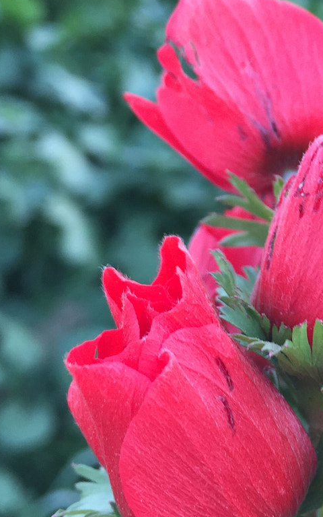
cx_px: 345
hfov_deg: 19.5
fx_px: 901
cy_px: 145
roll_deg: -0.7
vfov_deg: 31.6
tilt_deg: -13.8
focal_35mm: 64
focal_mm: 4.15
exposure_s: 1/100
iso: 40
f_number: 2.2
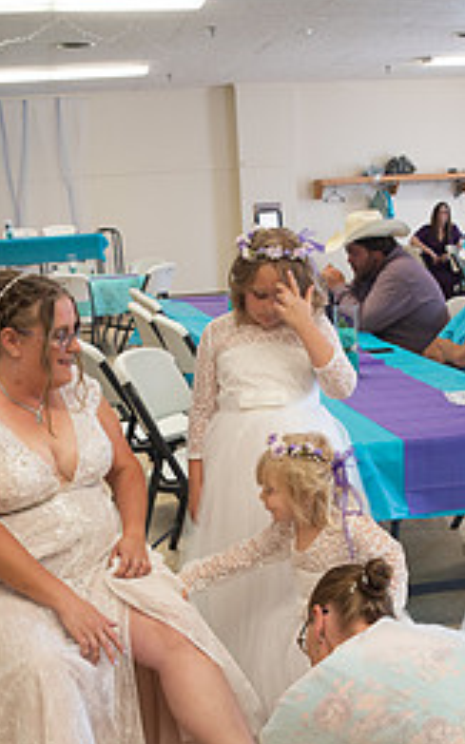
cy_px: 536
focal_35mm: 51
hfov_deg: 25.3
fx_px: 1035
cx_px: 234
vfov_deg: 38.8
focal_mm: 29
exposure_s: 1/125
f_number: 3.5
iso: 400
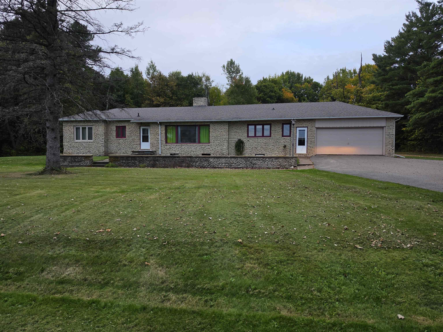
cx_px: 222
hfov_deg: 73.9
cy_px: 166
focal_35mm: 23
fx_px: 294
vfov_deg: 58.9
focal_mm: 6.5
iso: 50
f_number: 1.4
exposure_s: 1/180
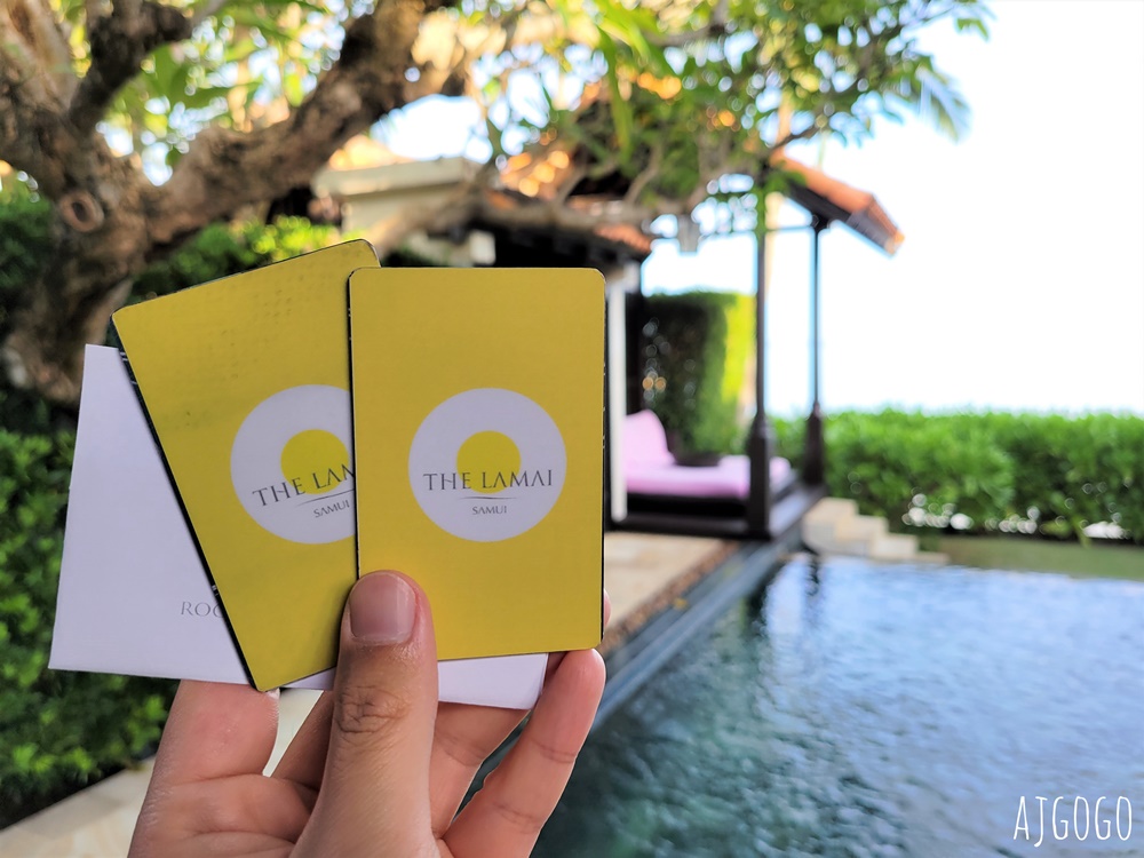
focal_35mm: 26
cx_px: 572
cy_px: 429
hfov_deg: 67.3
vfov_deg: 53.1
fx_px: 859
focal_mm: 5.4
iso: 40
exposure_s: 1/312
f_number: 1.8
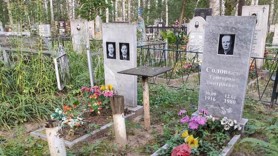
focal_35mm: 36
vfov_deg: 32.4
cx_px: 150
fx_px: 265
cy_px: 111
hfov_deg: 55.2
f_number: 1.75
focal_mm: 4.77
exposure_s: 1/50
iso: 193
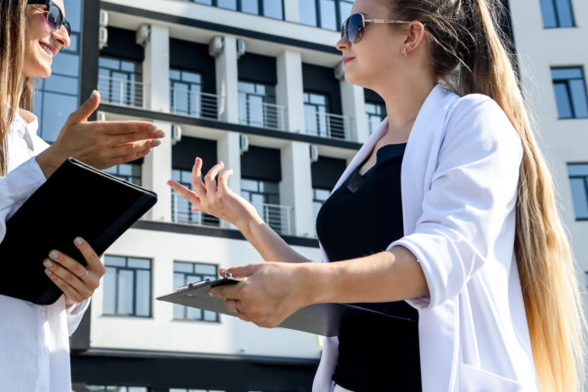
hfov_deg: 35.6
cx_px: 168
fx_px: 898
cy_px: 144
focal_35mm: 55
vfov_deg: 24.6
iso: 160
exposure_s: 1/500
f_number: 5.6
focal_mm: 35
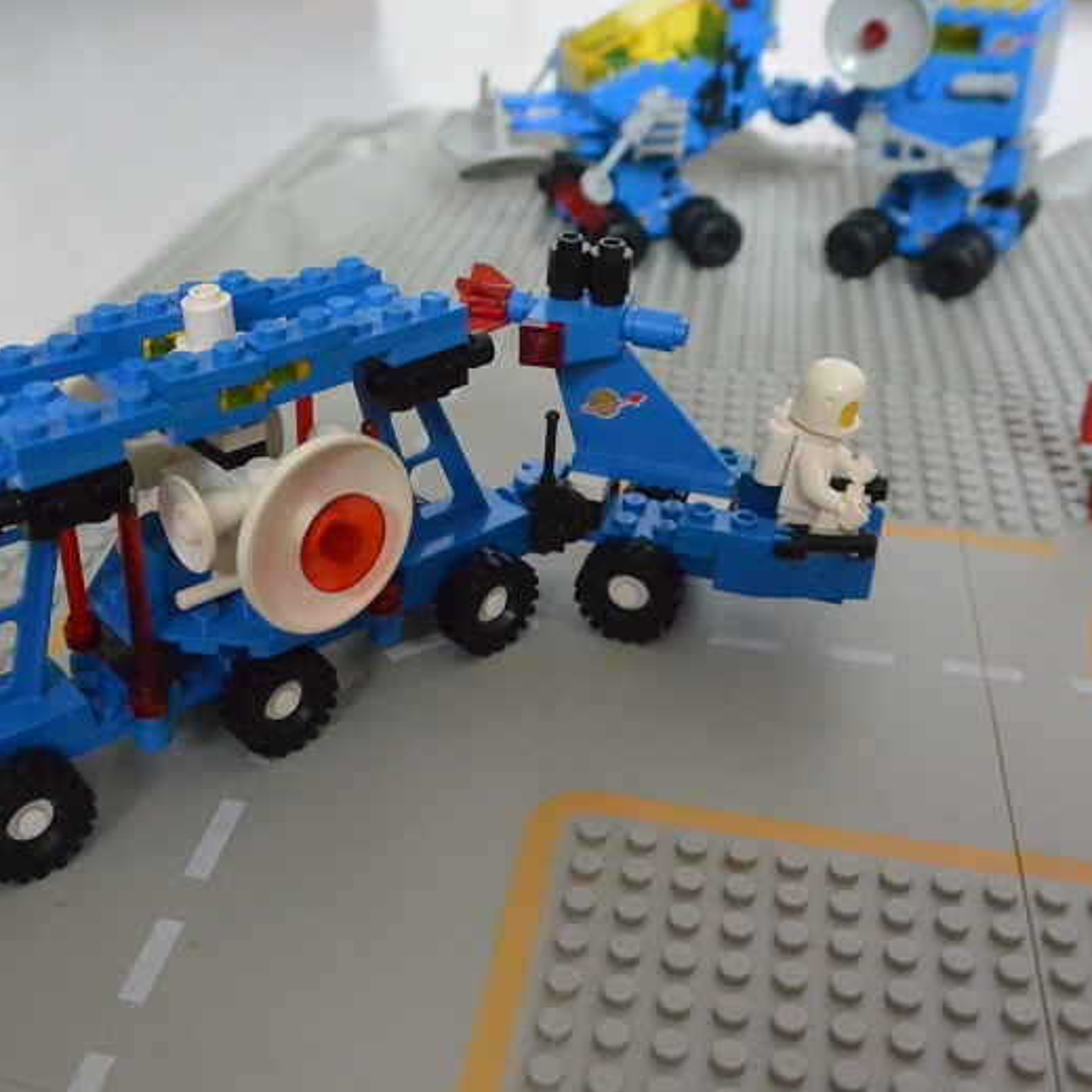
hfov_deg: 43.5
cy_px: 542
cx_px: 404
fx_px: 1356
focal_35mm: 38
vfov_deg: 43.9
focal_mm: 11
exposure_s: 1/125
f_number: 3.5
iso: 2800
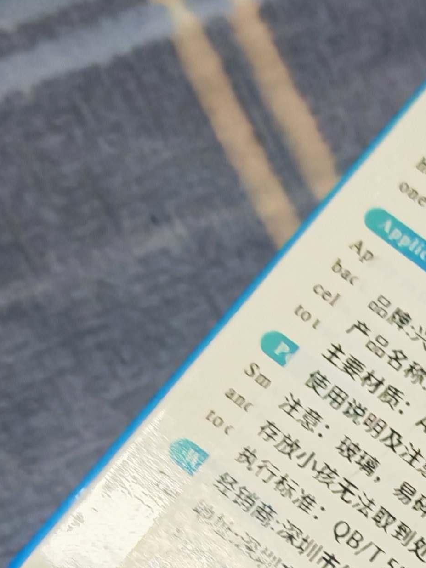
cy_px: 606
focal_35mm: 116
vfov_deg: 16.5
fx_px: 1903
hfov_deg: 12.6
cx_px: 462
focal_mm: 6.67
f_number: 1.9
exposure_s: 1/25
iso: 800
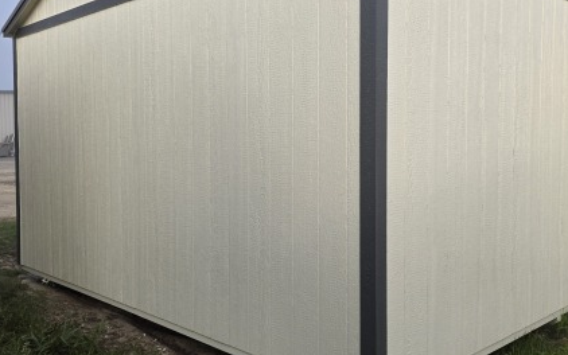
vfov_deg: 34.4
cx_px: 326
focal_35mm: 37
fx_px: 573
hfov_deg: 52.5
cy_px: 151
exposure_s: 1/3390
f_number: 1.7
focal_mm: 6.3
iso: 80
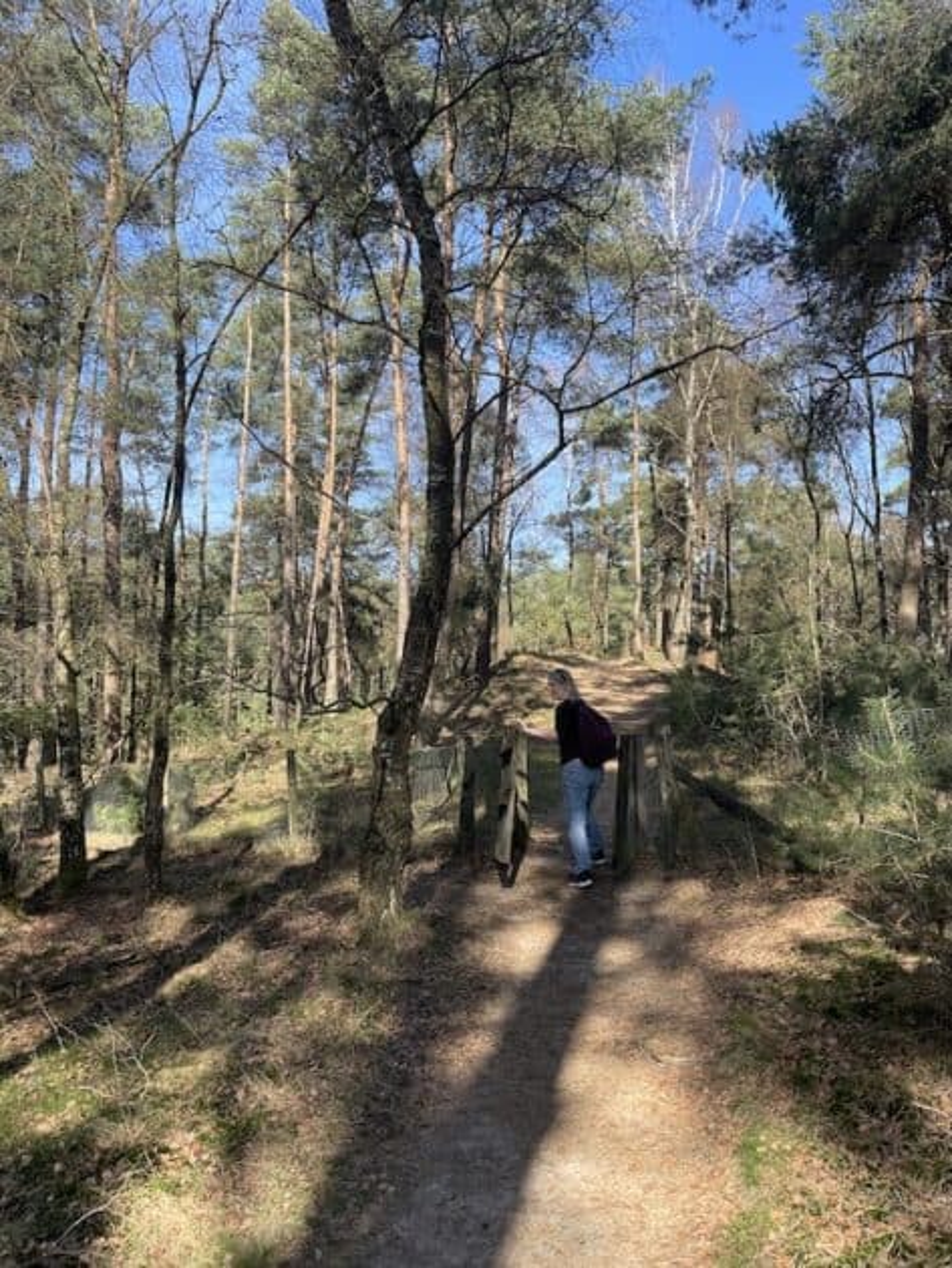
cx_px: 476
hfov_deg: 53.1
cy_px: 634
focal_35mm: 26
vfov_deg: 67.3
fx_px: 953
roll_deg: +0.4
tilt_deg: +5.9
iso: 32
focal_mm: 4.2
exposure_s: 1/769
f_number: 1.6
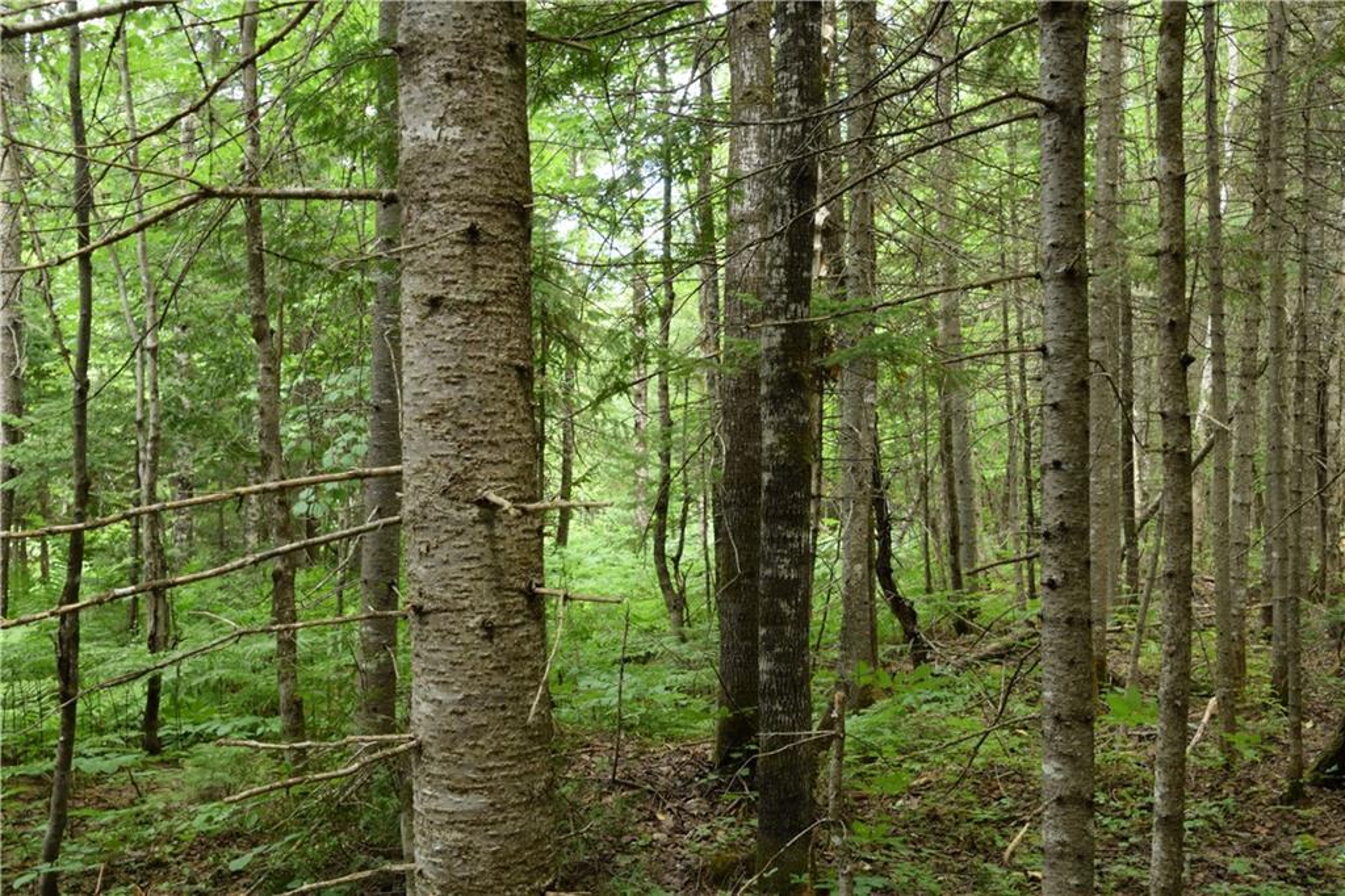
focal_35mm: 42
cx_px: 672
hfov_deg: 46.4
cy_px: 448
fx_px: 1569
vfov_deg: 31.9
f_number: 9
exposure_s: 1/5
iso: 200
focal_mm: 28
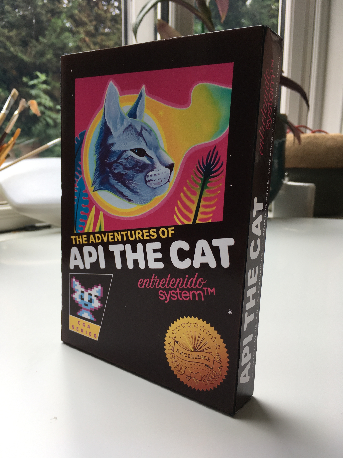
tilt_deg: -14.2
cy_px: 229
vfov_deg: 61.7
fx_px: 383
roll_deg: -0.8
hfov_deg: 48.2
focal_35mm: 29
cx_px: 172
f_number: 2.2
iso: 25
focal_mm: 4.15
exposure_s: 1/131
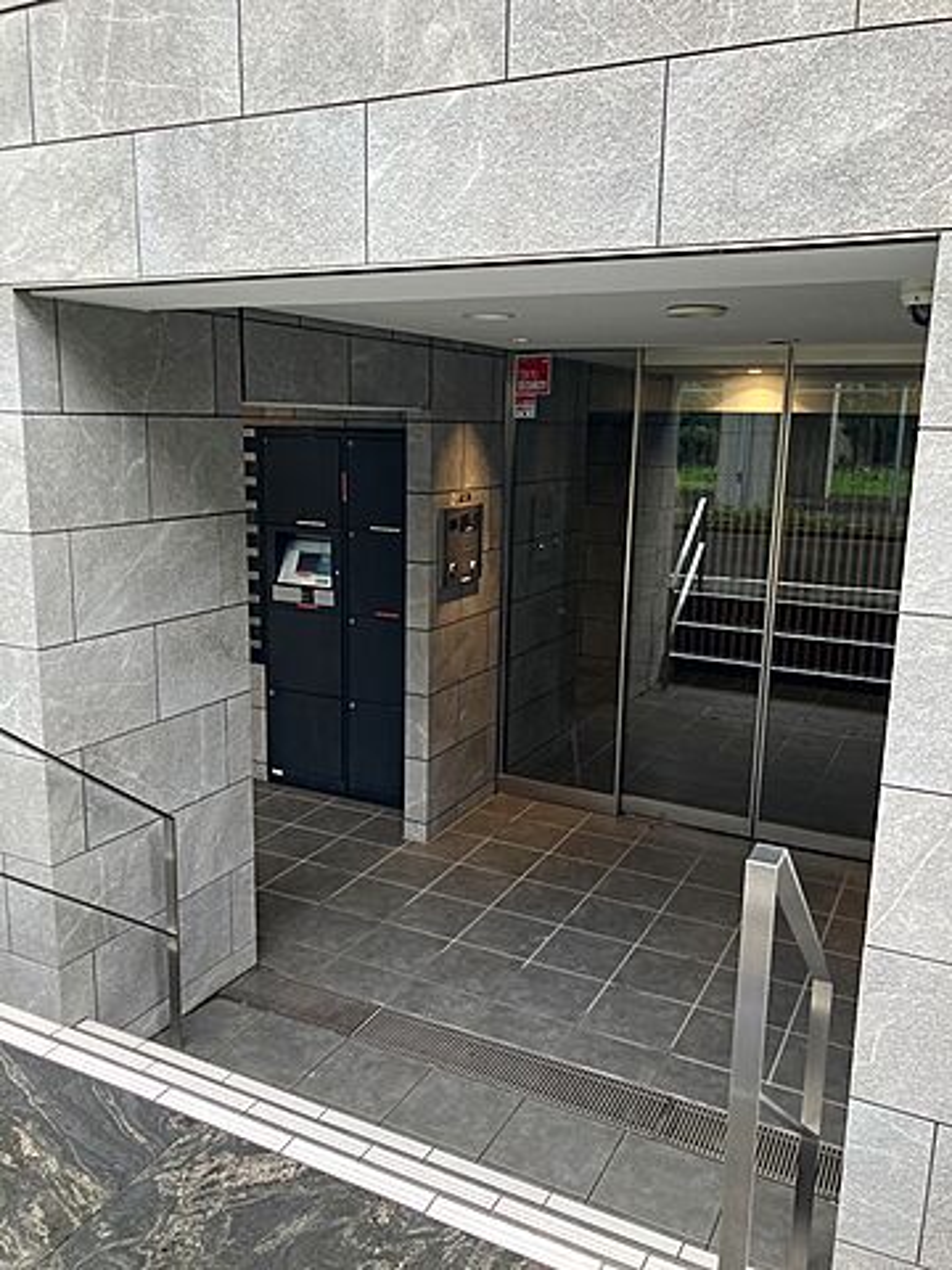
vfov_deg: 63.4
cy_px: 635
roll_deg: -0.5
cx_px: 476
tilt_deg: -12.4
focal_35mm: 28
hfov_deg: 49.7
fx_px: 1027
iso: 80
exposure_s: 1/109
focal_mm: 3.99
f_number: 1.8
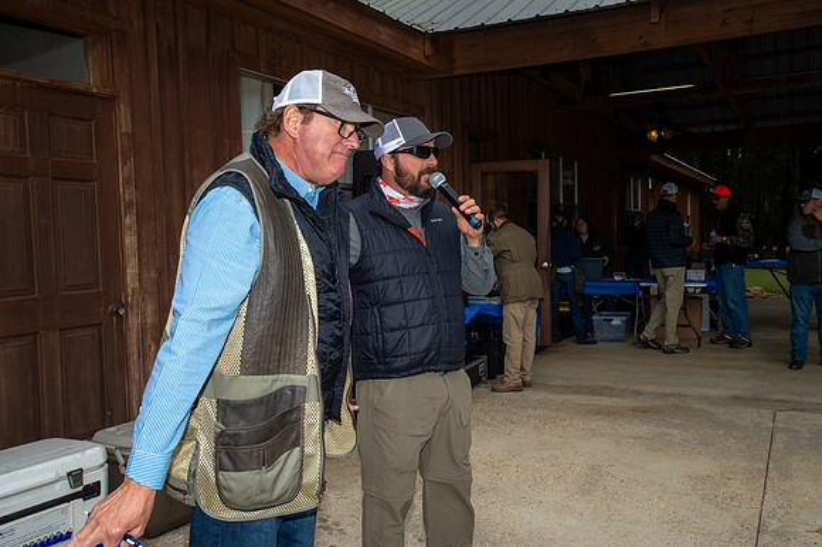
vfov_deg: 37.8
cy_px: 274
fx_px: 799
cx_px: 411
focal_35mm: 35
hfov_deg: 54.5
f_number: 10
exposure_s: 1/250
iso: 200
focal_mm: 35
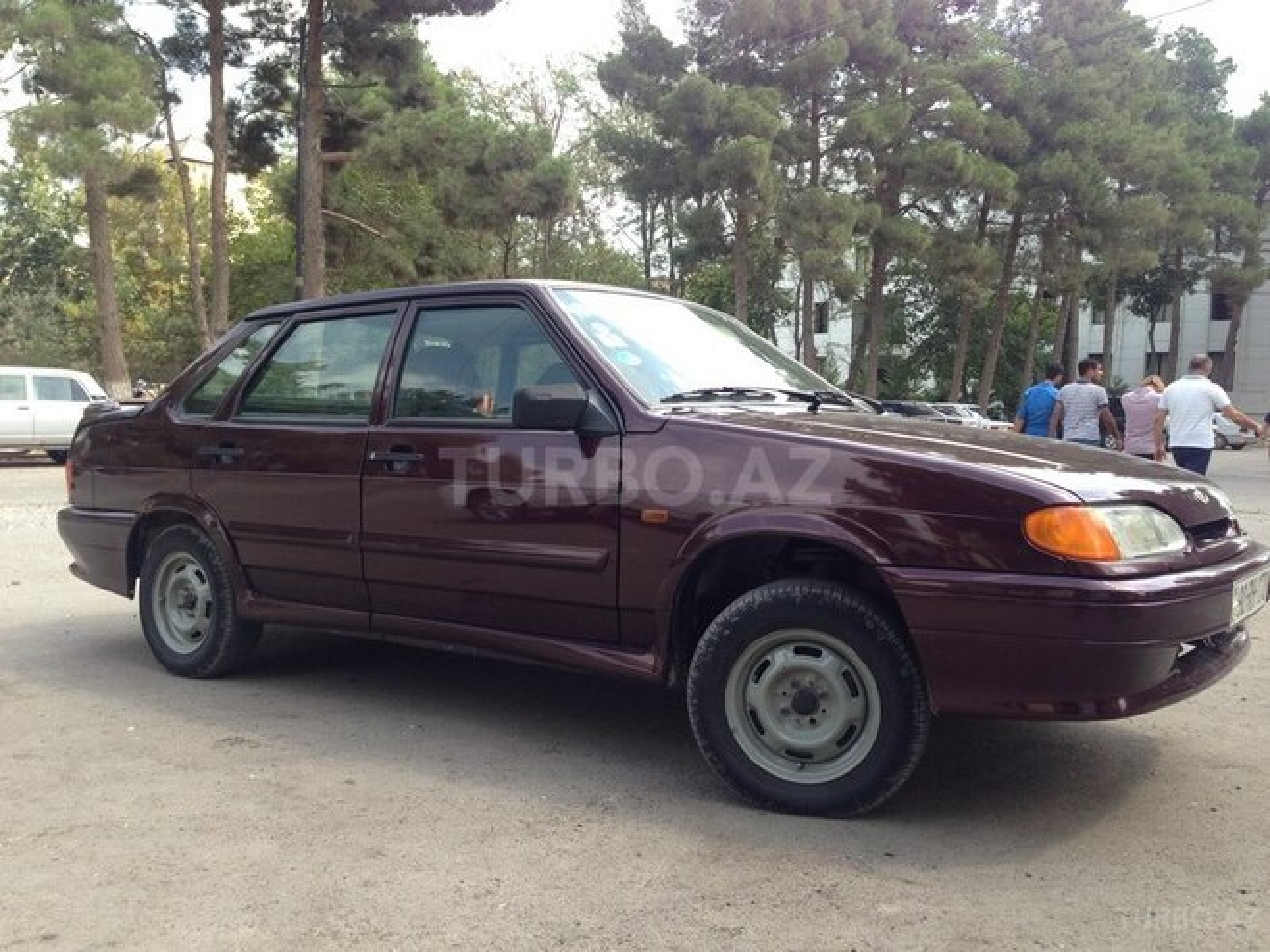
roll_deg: -2.2
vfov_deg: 42.9
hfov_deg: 55.4
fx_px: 1211
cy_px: 476
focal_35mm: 33
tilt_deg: -2.0
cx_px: 635
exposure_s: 1/407
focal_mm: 4.12
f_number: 2.4
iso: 50
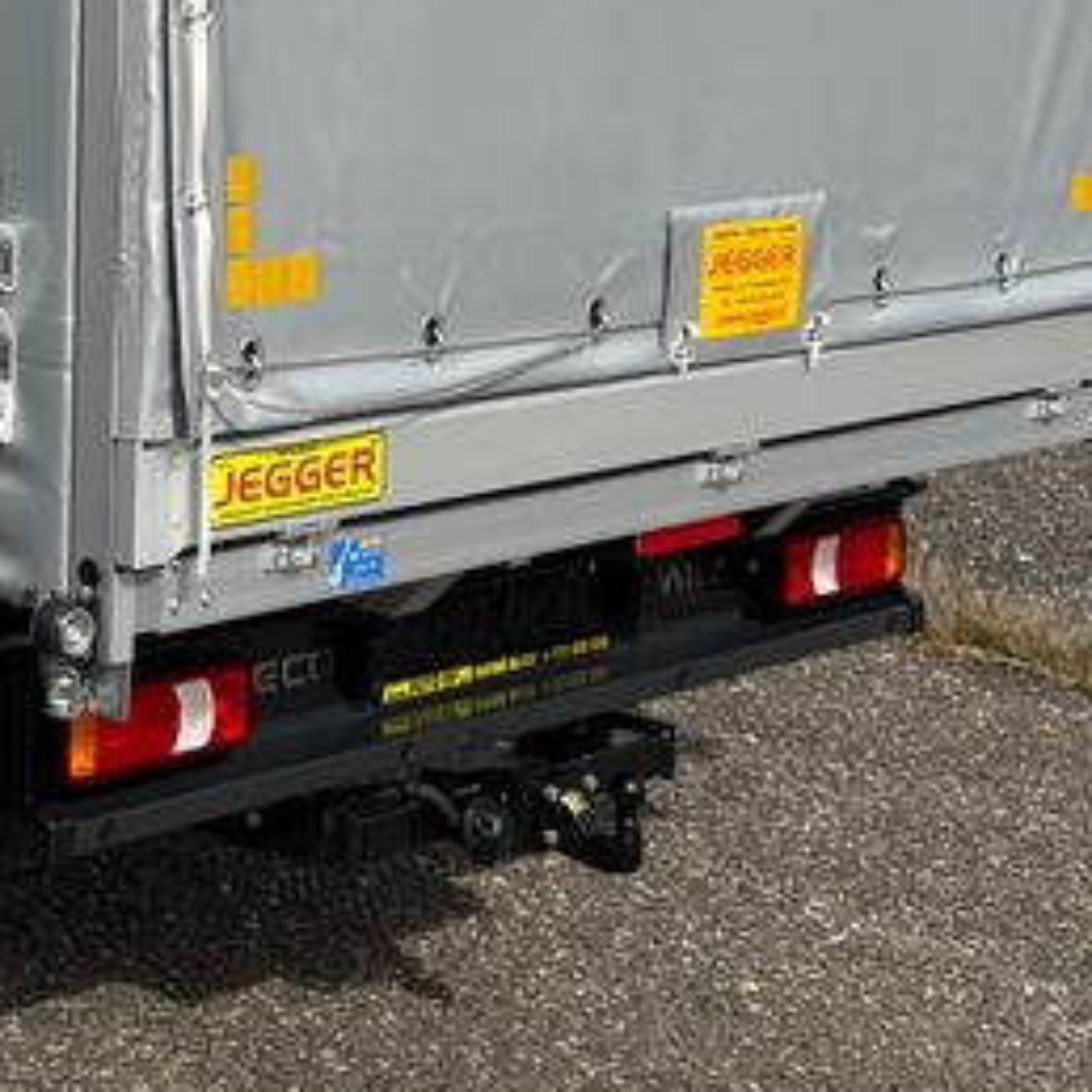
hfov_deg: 18.2
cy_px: -396
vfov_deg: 17.7
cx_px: -177
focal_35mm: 91
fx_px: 3248
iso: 50
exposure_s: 1/4608
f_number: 1.6
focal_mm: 5.96
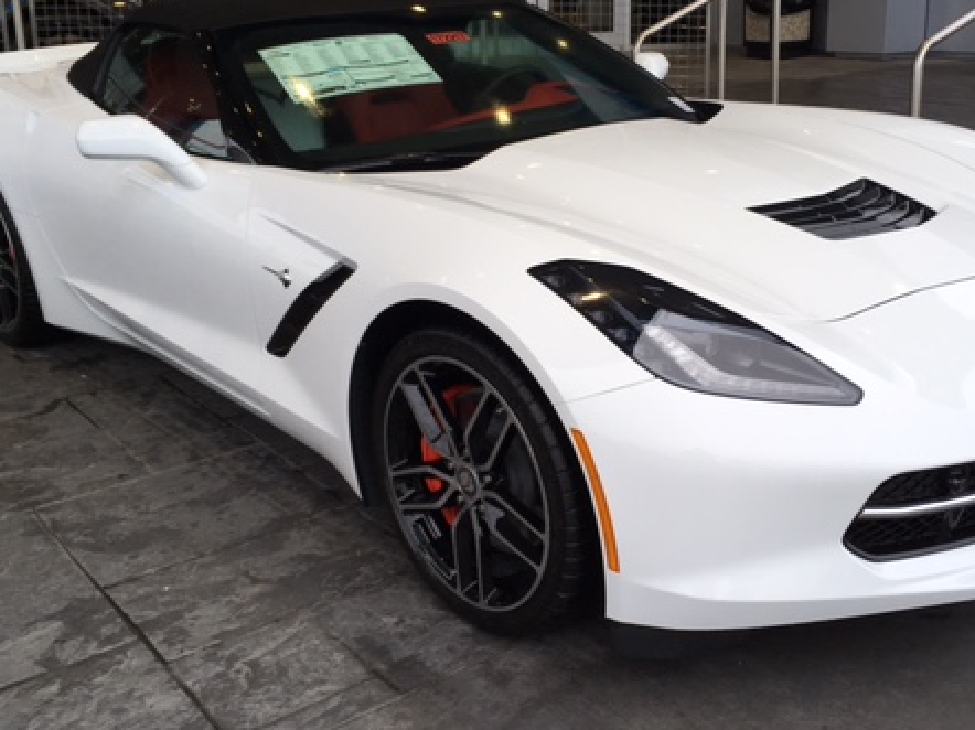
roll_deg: +1.0
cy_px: 311
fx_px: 1182
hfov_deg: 44.7
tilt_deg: -15.2
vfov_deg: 34.3
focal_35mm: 42
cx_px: 560
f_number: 2.2
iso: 32
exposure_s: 1/120
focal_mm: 4.15
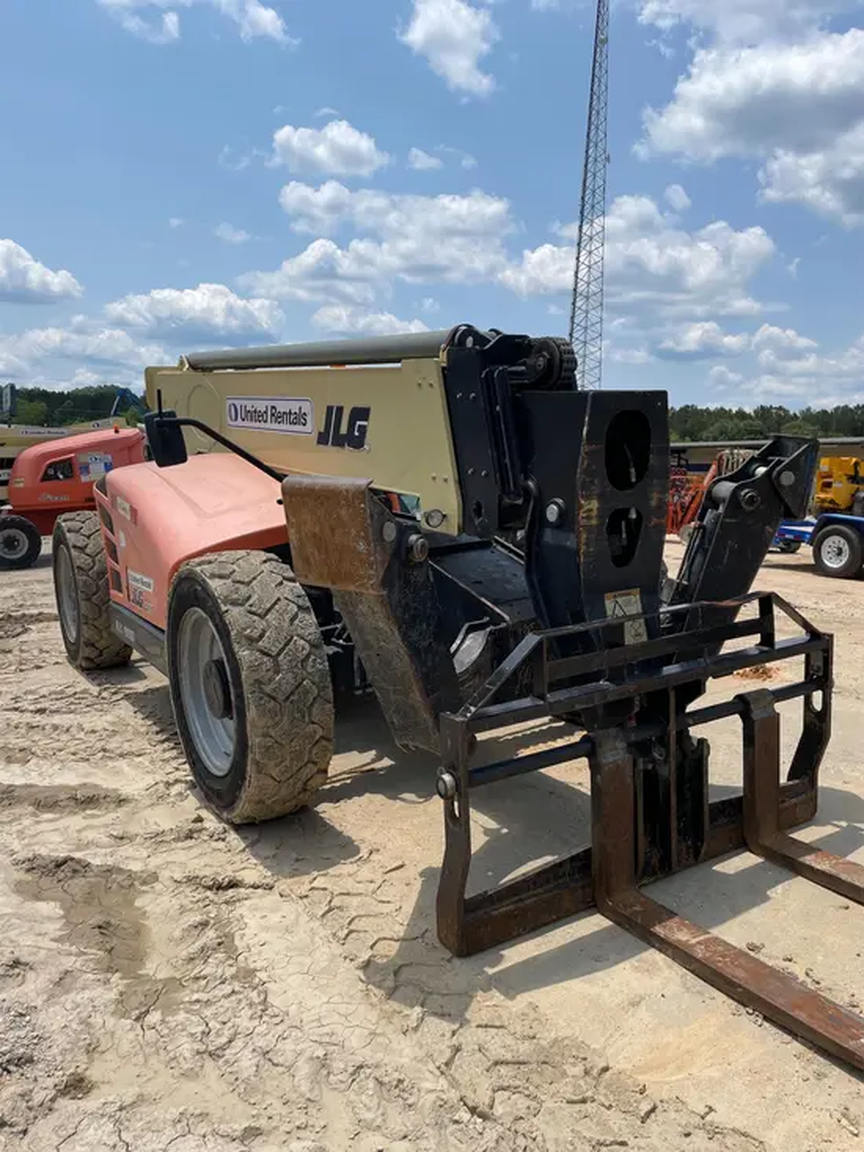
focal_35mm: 26
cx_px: 432
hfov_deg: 53.1
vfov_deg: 67.3
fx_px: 865
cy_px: 576
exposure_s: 1/5051
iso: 32
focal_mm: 4.2
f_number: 1.6
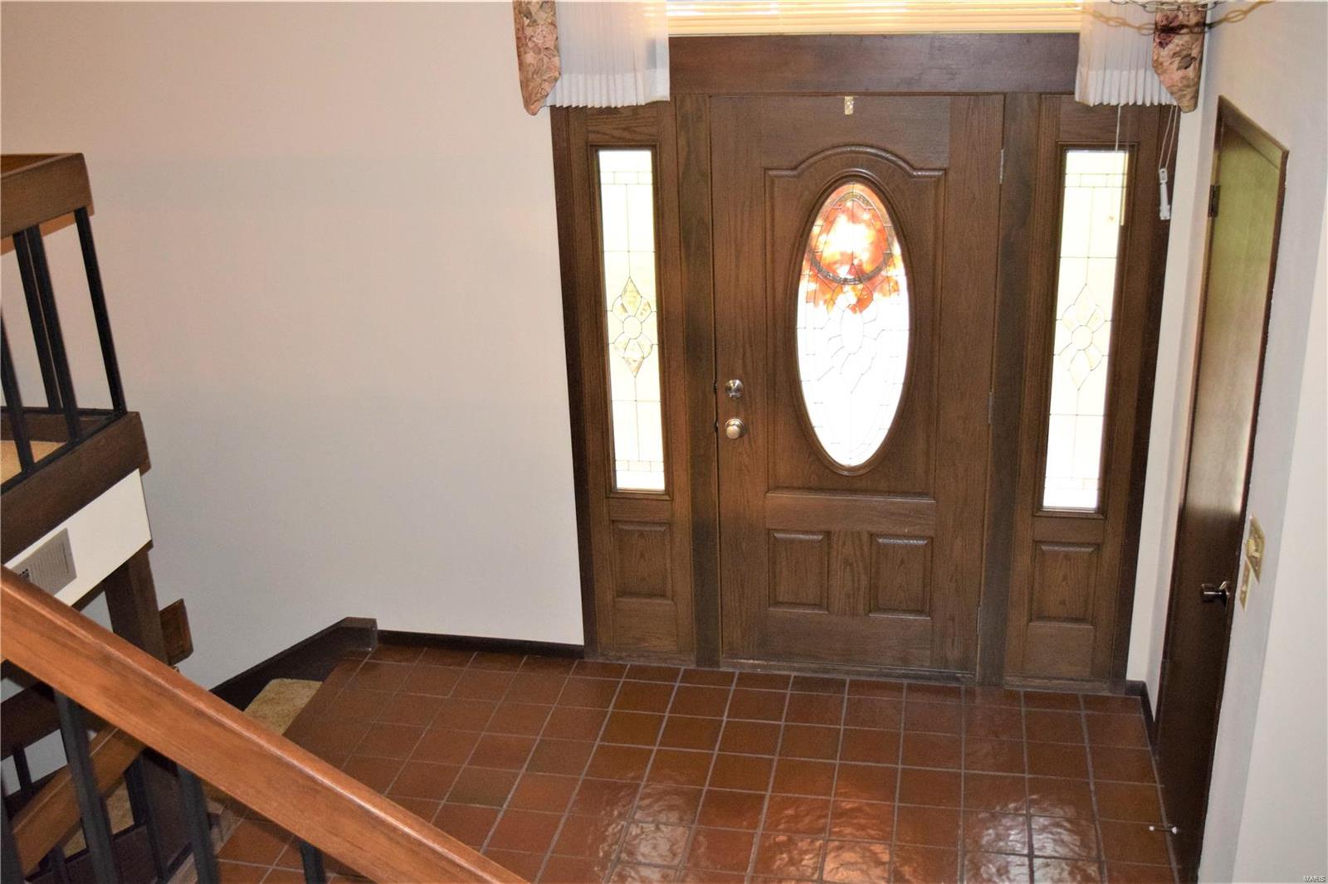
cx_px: 664
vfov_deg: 36.9
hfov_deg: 53.1
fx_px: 1328
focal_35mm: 36
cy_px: 442
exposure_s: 1/60
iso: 3200
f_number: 4
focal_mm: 24
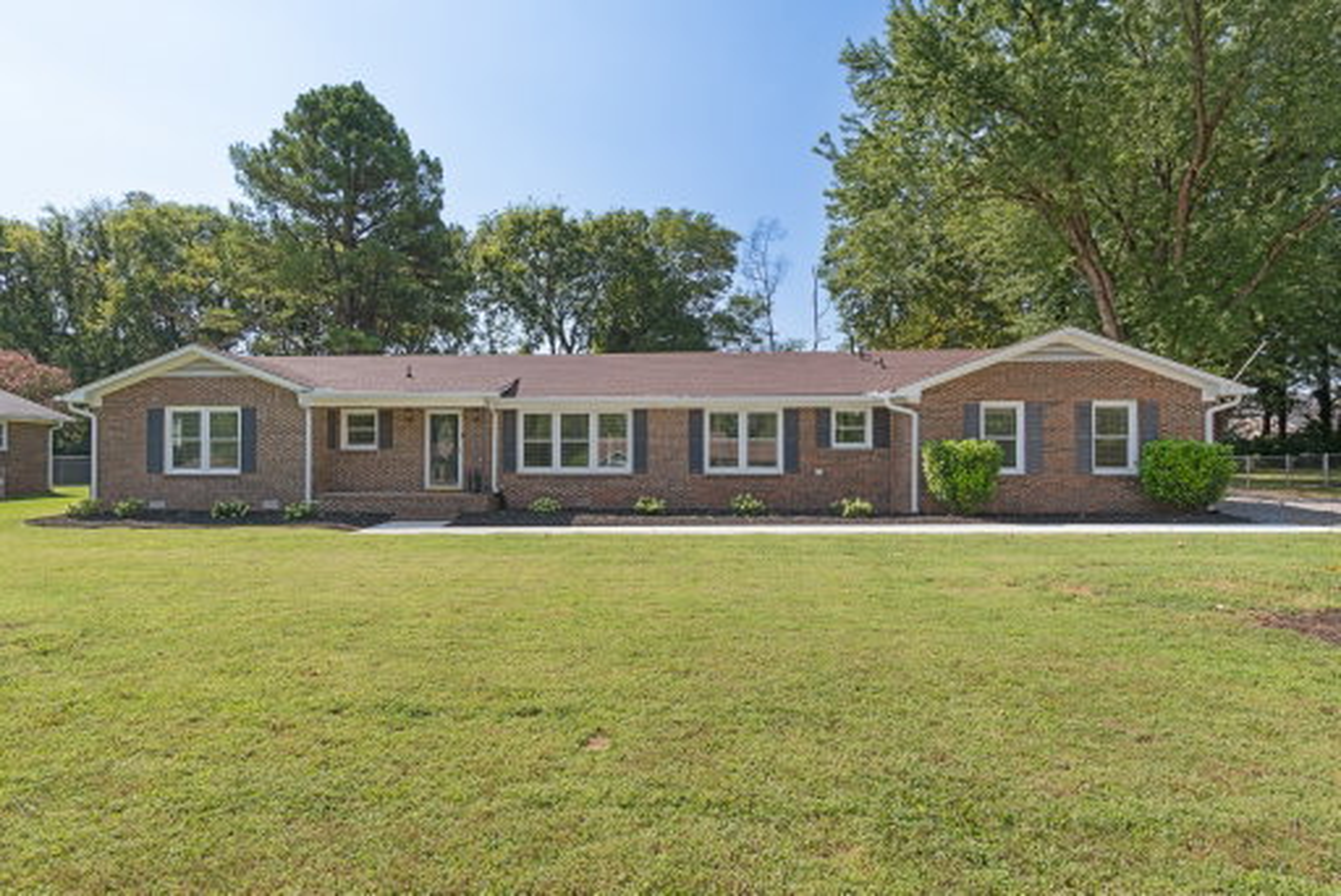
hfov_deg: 86.9
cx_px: 670
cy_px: 448
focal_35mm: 19
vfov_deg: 64.6
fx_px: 708
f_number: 8
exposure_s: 1/400
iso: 200
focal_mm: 13
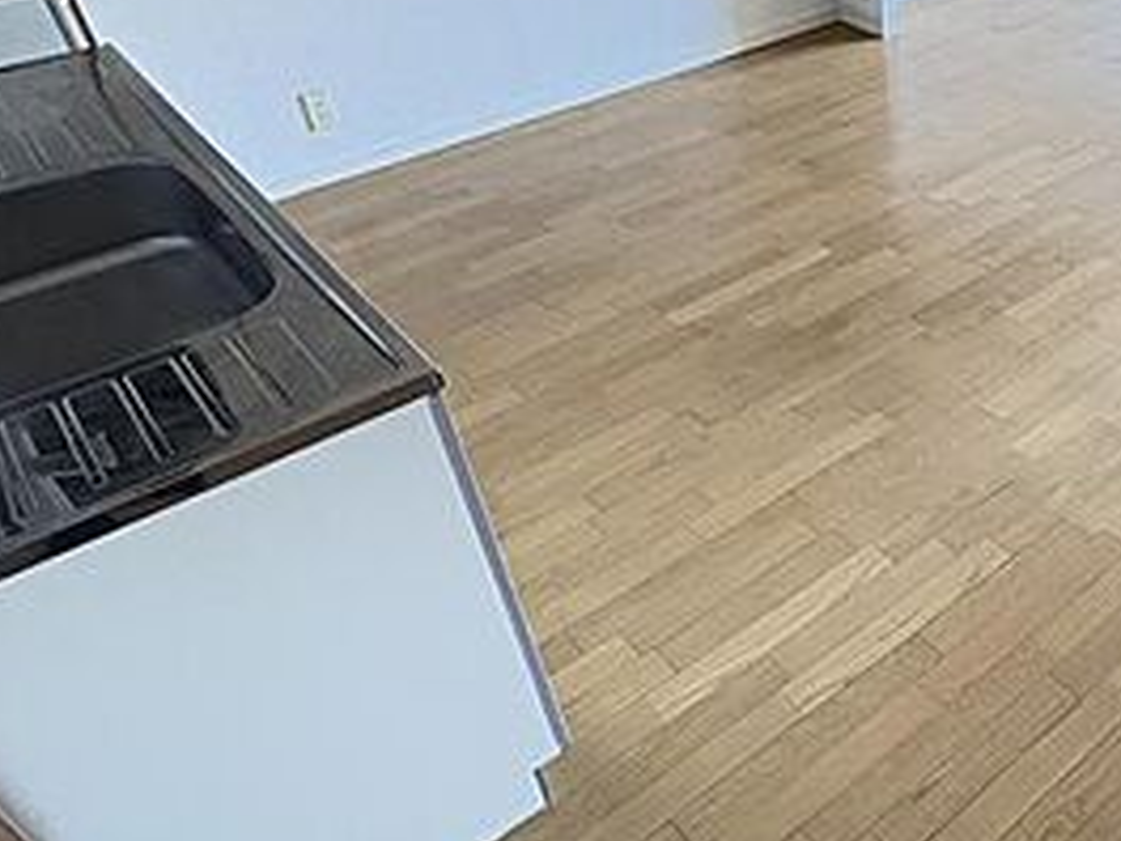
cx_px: 985
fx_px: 1101
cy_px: 340
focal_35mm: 34
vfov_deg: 41.6
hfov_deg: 48.9
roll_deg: +0.9
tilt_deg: -35.3
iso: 800
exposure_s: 1/60
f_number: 2.2
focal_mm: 2.22
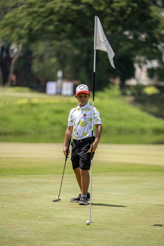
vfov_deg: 10.3
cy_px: 123
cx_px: 82
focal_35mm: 200
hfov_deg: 6.9
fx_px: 1367
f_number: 2.8
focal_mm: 200
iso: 400
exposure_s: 1/5000
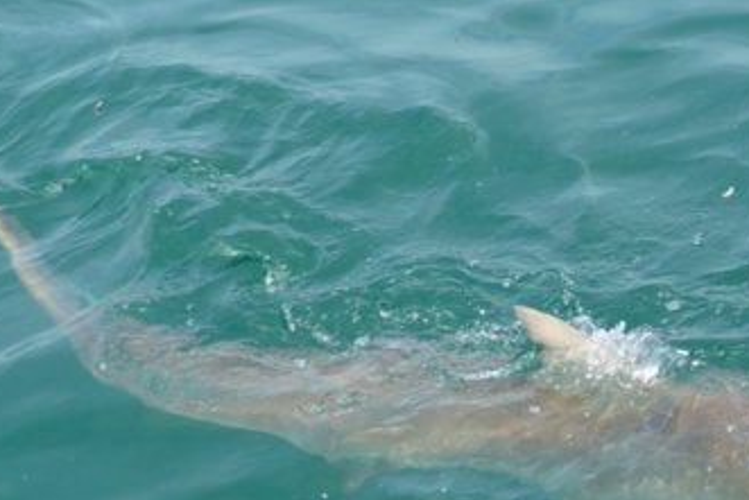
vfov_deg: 14.2
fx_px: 1998
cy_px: 414
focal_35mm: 96
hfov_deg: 21.0
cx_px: 591
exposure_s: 1/500
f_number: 3.4
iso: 125
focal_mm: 19.47
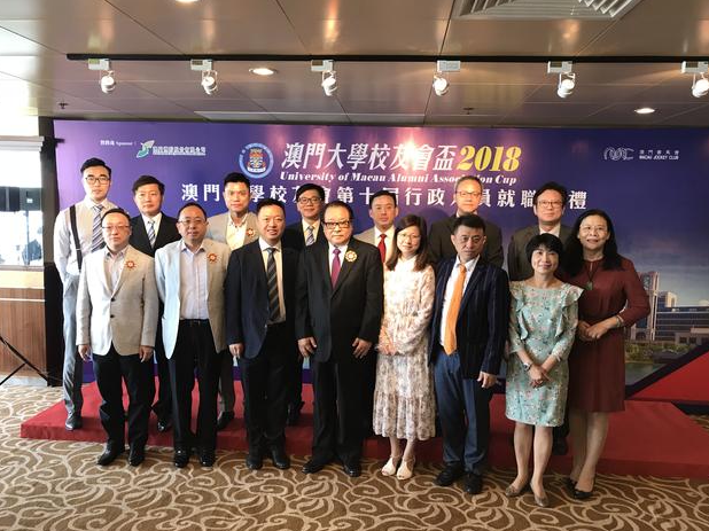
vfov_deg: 48.2
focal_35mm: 29
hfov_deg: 61.7
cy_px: 272
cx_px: 359
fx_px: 594
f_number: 1.8
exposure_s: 1/25
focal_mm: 3.99
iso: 32
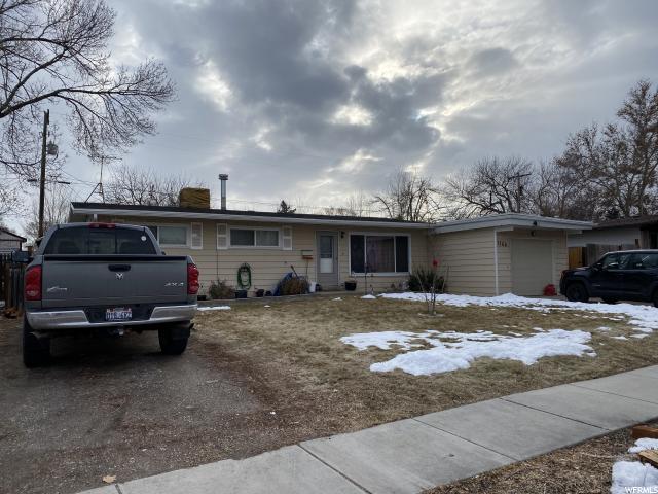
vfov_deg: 53.1
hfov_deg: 67.3
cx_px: 329
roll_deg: +0.3
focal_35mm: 26
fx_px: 494
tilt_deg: +2.6
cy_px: 247
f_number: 1.8
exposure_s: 1/3311
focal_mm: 4.25
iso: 32
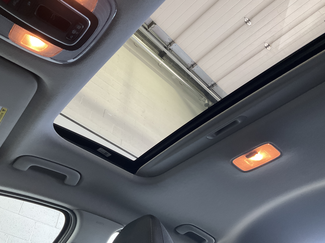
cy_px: 122
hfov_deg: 61.7
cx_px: 162
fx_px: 272
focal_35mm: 29
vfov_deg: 48.2
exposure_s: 1/60
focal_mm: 3
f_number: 1.8
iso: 125
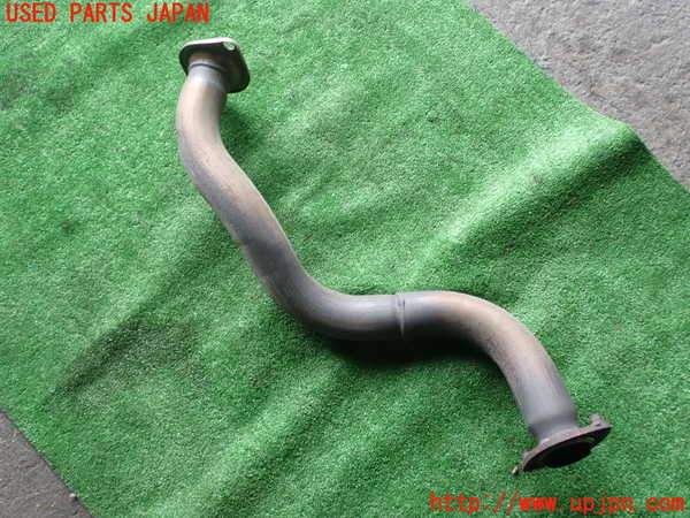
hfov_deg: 49.0
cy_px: 259
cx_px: 345
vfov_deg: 37.7
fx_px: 757
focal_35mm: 38
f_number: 2.7
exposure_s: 1/80
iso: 160
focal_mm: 6.83
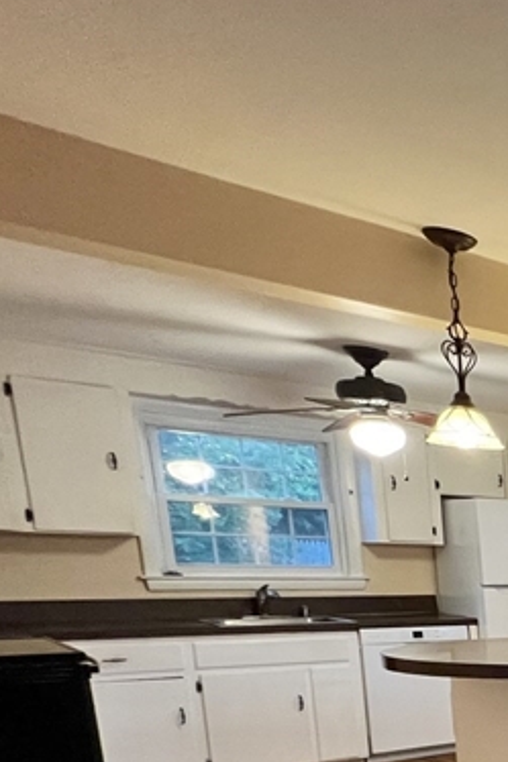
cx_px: 994
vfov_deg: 45.8
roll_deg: -1.5
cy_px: 717
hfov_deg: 20.0
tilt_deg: -10.6
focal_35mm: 37
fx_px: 784
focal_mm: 1.57
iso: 500
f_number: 1.8
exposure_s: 1/60
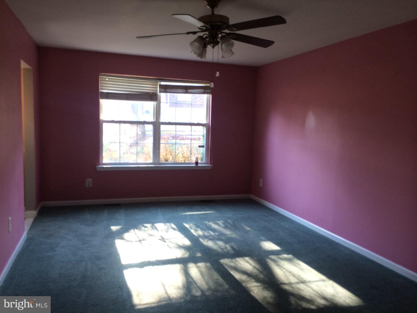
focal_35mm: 30
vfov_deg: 46.8
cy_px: 156
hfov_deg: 60.0
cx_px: 208
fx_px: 361
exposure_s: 1/30
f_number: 2.2
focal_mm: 4.12
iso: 40
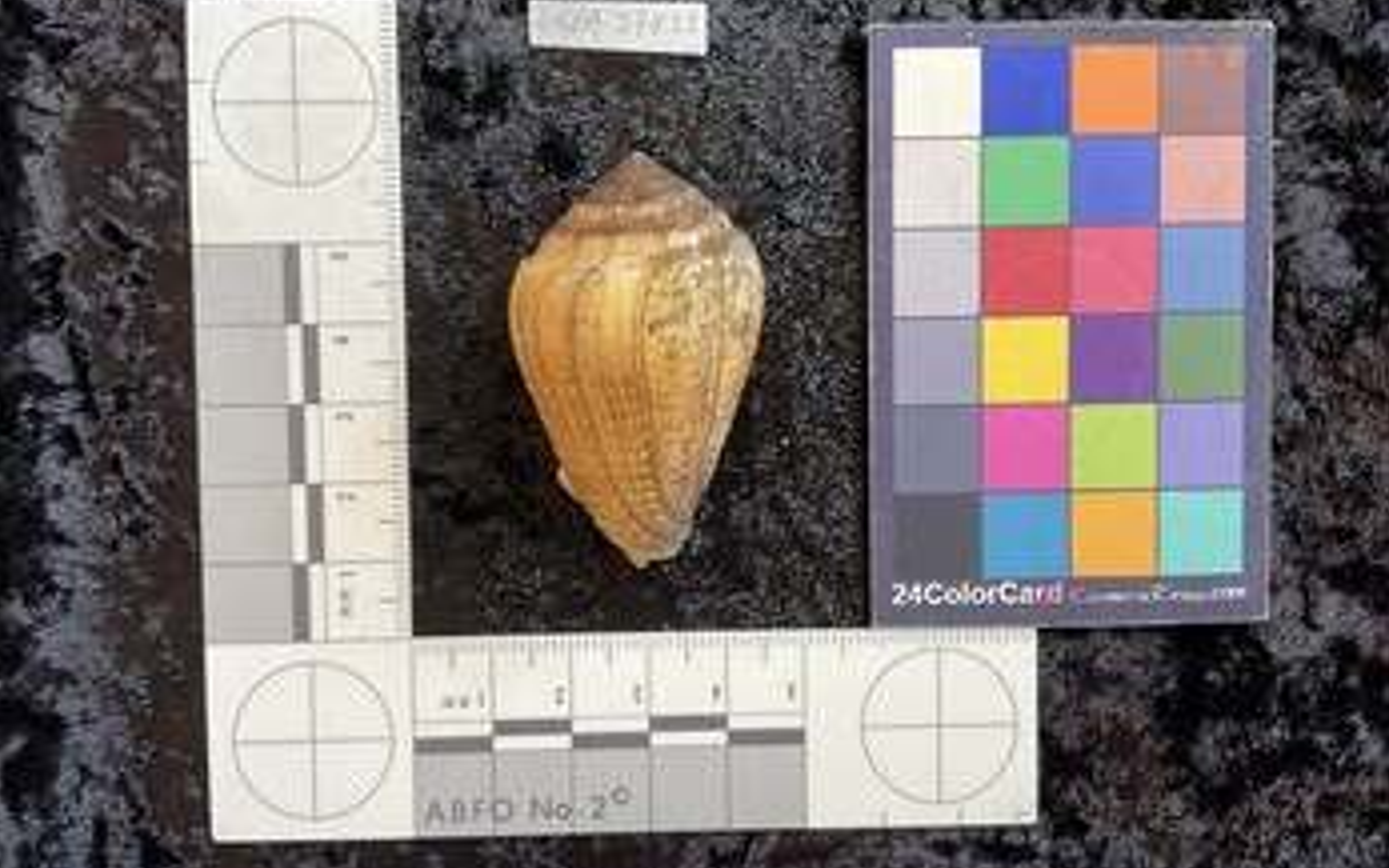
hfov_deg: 61.2
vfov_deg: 40.6
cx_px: 697
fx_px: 1174
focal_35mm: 31
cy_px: 434
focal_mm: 3
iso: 40
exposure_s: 1/120
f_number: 1.8
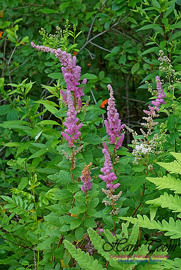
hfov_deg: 10.3
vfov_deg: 15.3
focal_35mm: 134
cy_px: 135
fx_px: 1004
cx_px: 90
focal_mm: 89
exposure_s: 1/80
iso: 1000
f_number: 13
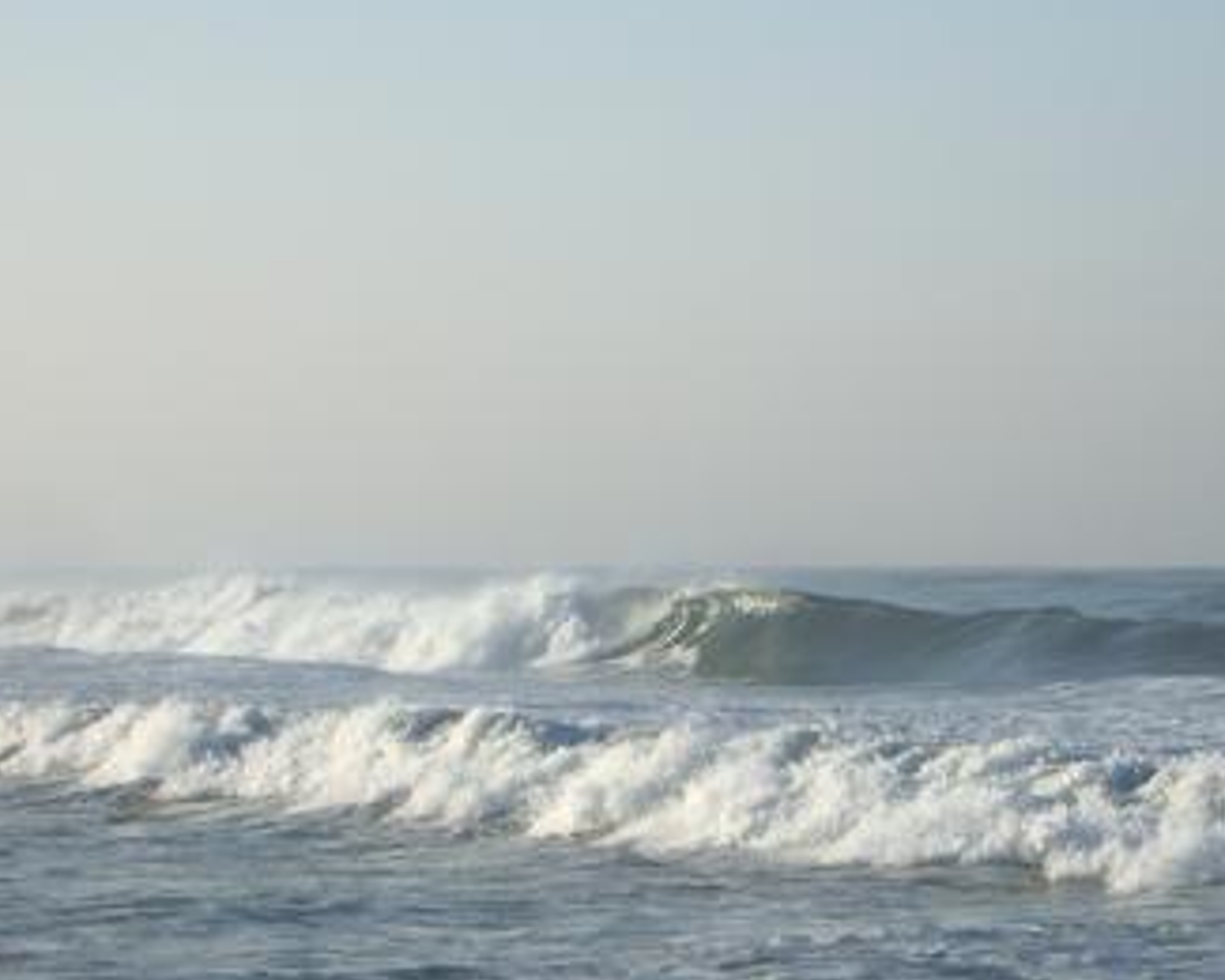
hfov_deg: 11.1
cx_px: 760
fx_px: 6272
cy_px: 373
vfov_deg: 8.9
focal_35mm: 173
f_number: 7.7
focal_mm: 17.4
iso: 50
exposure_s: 1/200
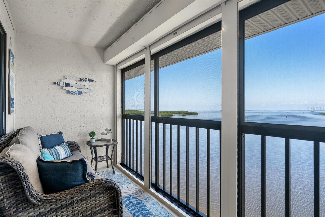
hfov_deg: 93.3
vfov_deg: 70.4
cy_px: 108
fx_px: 153
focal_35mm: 17
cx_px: 162
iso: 320
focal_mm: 17
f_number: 8
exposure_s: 1/13
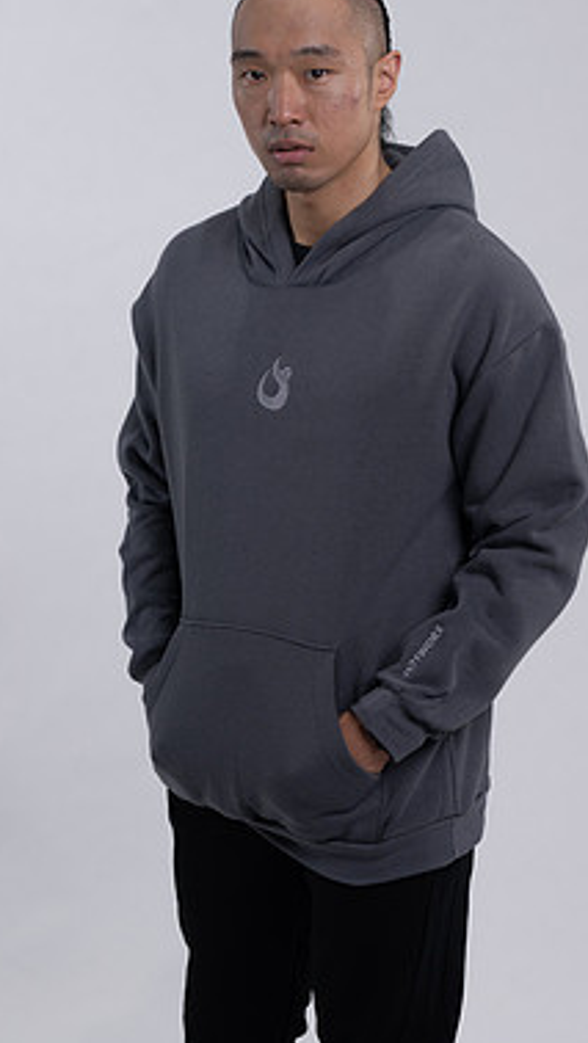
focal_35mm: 106
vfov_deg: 20.2
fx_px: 2934
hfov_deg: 11.4
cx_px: 306
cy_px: 466
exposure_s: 1/125
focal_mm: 85
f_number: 4
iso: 125
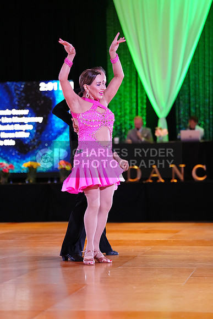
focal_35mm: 103
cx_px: 106
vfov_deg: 19.8
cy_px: 160
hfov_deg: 13.3
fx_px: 914
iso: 5000
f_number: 2.8
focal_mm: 103
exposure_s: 1/400
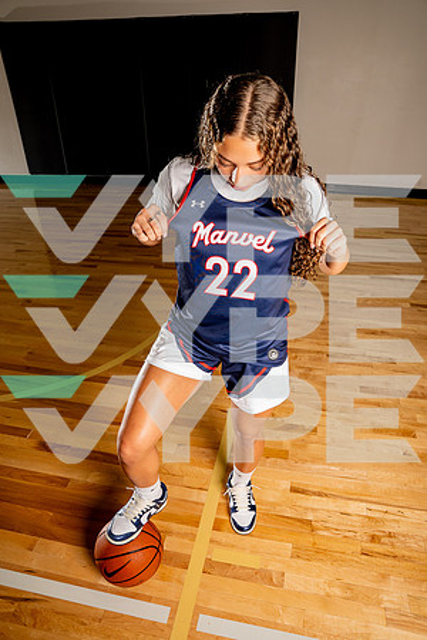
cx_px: 214
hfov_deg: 53.1
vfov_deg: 73.7
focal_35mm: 24
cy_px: 320
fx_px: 427
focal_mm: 24
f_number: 7.1
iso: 640
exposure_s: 1/200
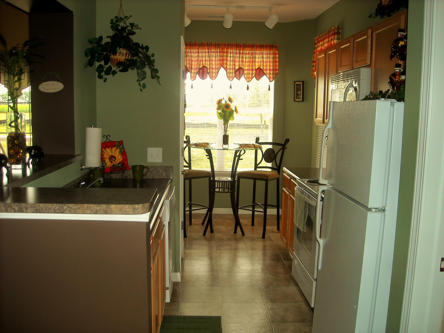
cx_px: 222
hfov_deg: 52.6
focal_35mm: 35
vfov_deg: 40.7
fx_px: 449
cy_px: 166
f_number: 2.8
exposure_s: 1/109
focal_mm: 5.7
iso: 64
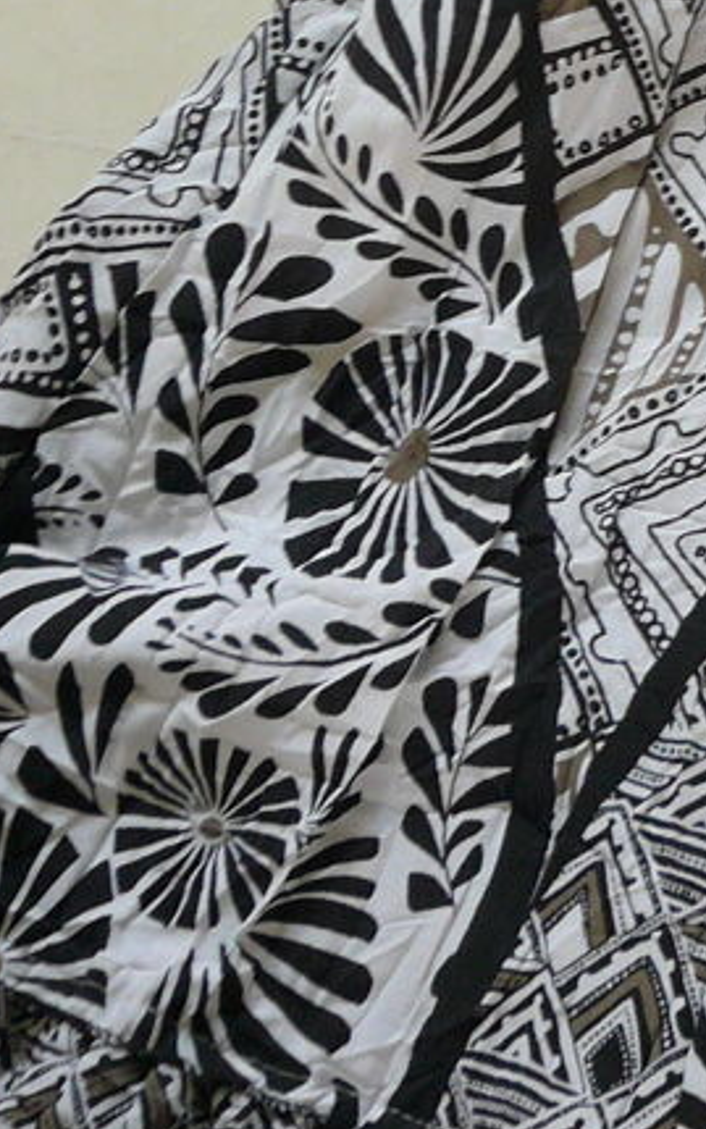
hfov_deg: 13.8
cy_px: 164
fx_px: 2830
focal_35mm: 92
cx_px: 861
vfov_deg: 22.1
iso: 100
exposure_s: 1/15
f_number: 2.8
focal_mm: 4.6
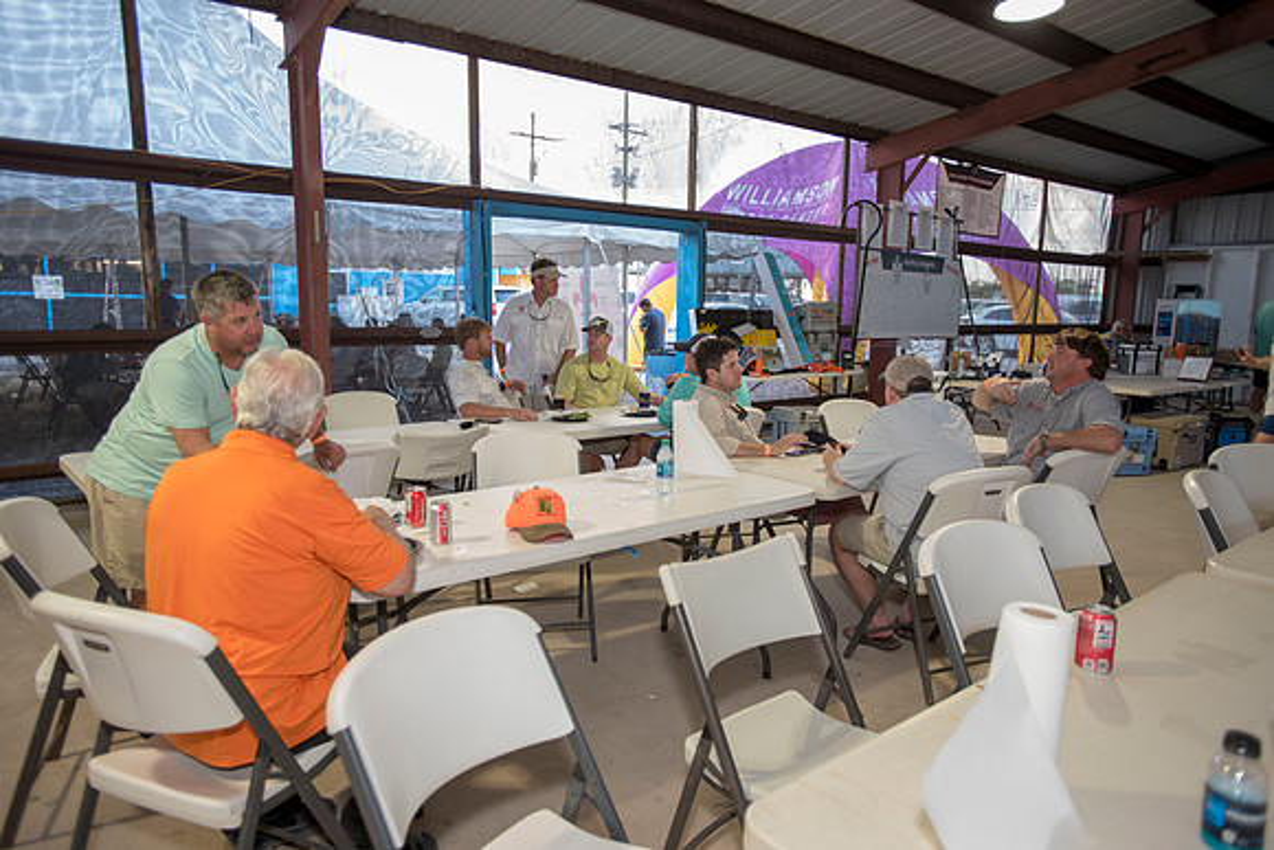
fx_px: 885
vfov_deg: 51.3
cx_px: 637
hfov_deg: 71.5
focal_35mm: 25
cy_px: 425
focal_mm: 25
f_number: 2.8
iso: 250
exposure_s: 1/80
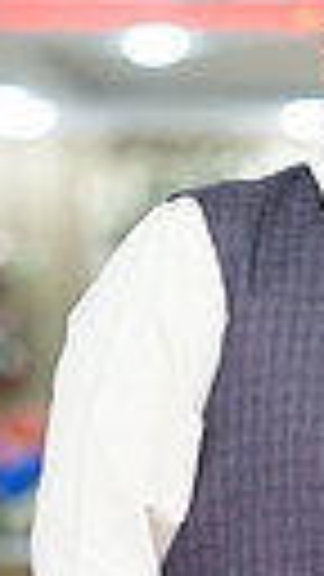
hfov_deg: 3.0
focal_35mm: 402
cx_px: 646
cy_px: 706
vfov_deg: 5.3
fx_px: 6140
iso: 400
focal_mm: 85
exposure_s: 1/160
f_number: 2
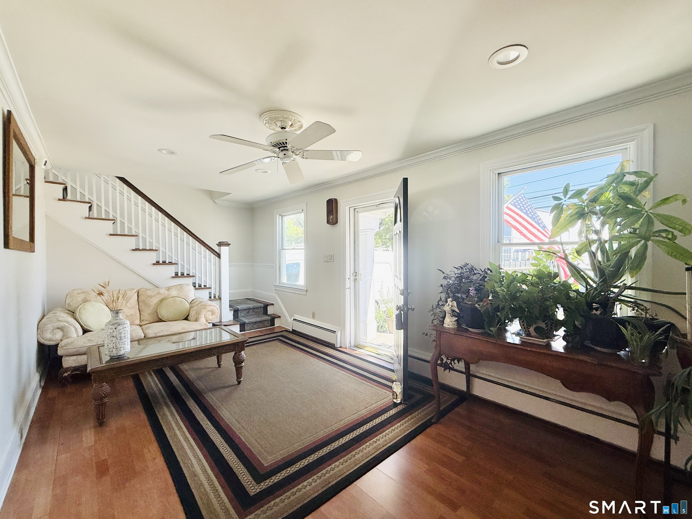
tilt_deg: -0.3
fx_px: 280
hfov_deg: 102.1
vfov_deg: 85.7
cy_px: 260
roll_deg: +0.3
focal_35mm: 14
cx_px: 346
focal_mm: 2.22
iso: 64
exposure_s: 1/288
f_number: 2.2
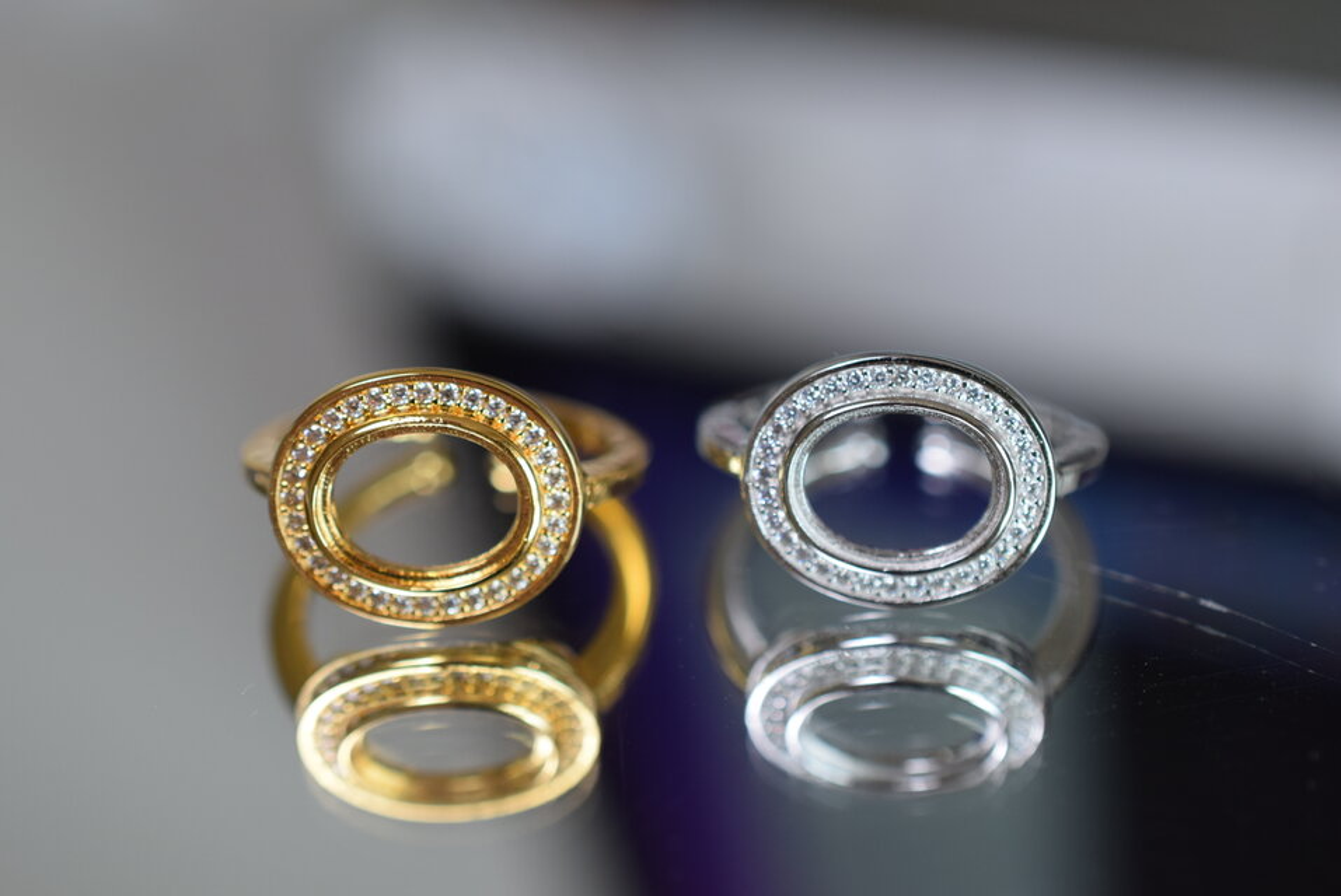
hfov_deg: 33.4
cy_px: 448
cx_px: 670
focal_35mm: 60
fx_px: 2237
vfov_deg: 22.7
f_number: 5.6
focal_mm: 40
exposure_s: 1/125
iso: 400
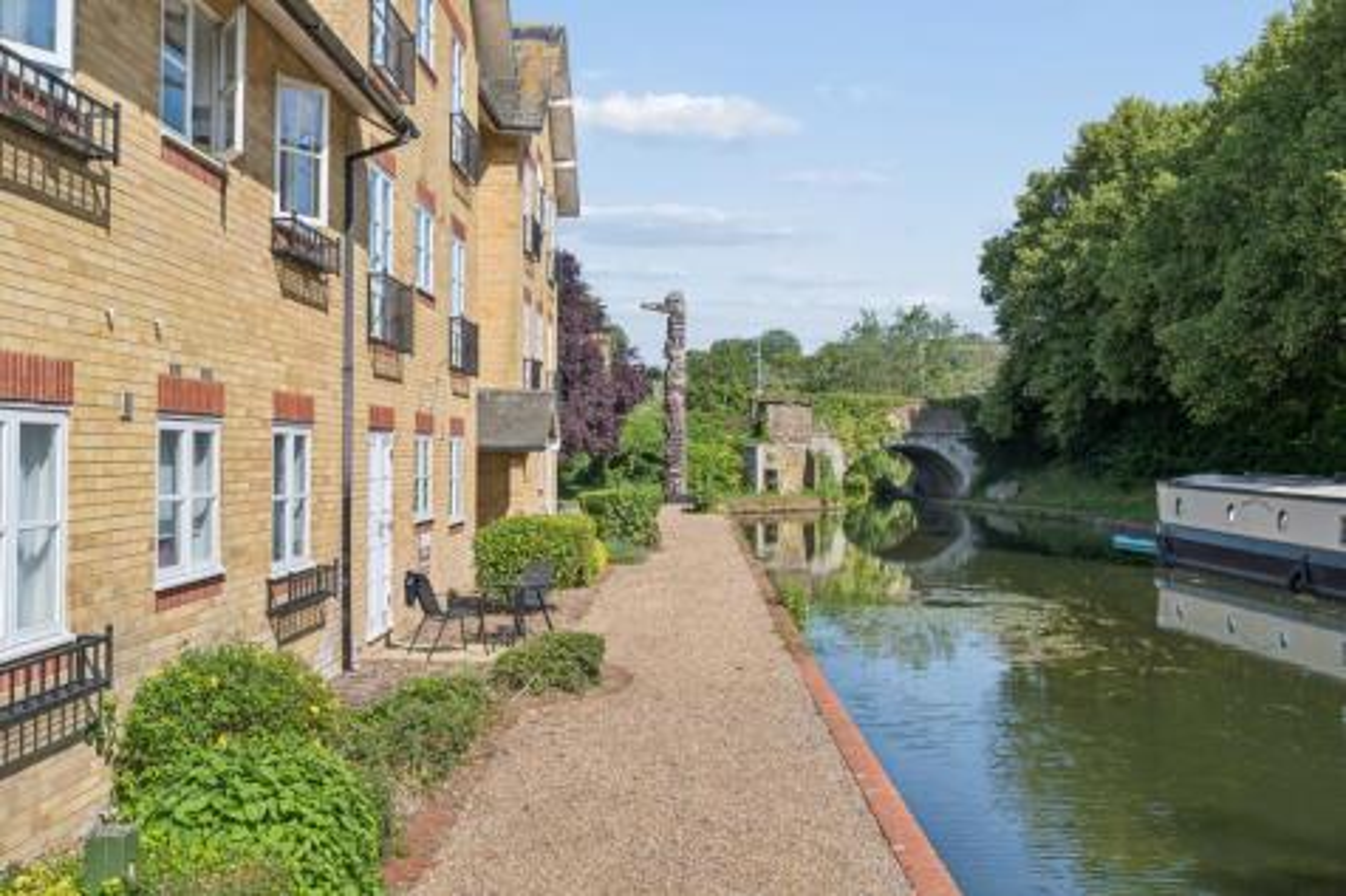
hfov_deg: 54.5
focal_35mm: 35
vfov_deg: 37.8
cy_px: 448
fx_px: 1308
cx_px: 673
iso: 200
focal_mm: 35
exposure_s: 1/1000
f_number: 5.6
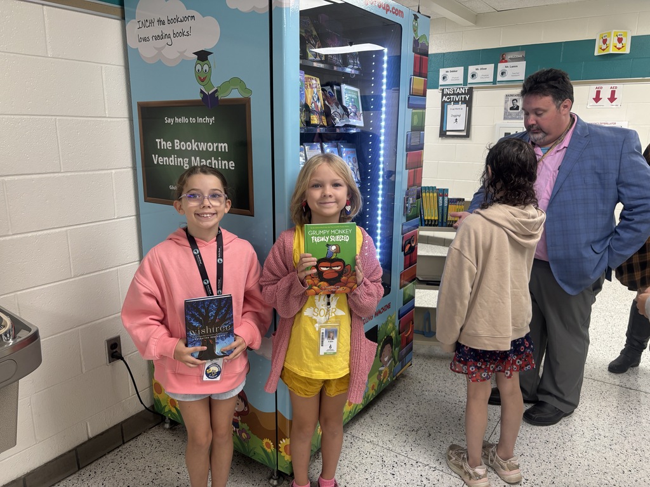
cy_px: 244
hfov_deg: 67.3
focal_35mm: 26
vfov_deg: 53.1
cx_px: 325
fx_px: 488
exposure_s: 1/120
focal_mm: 5.96
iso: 125
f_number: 1.6
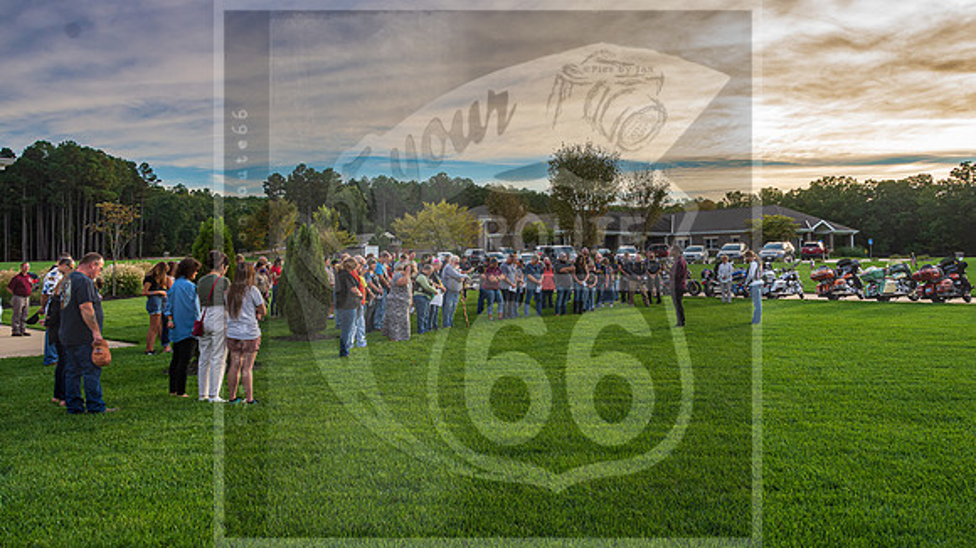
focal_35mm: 29
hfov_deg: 65.3
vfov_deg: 39.4
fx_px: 761
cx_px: 507
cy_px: 211
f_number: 9
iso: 400
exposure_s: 1/320
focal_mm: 18
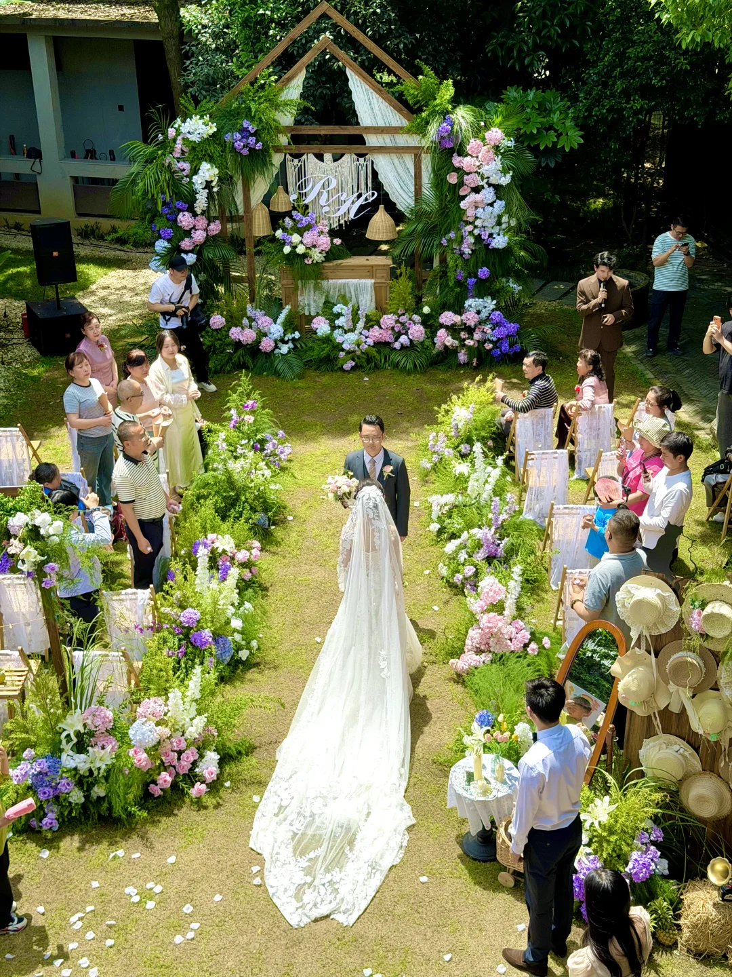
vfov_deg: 39.7
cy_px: 488
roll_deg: +0.0
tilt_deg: -27.1
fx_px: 1353
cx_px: 366
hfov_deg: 30.3
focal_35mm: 48
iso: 80
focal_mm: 6.76
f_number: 1.78
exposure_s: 1/2088
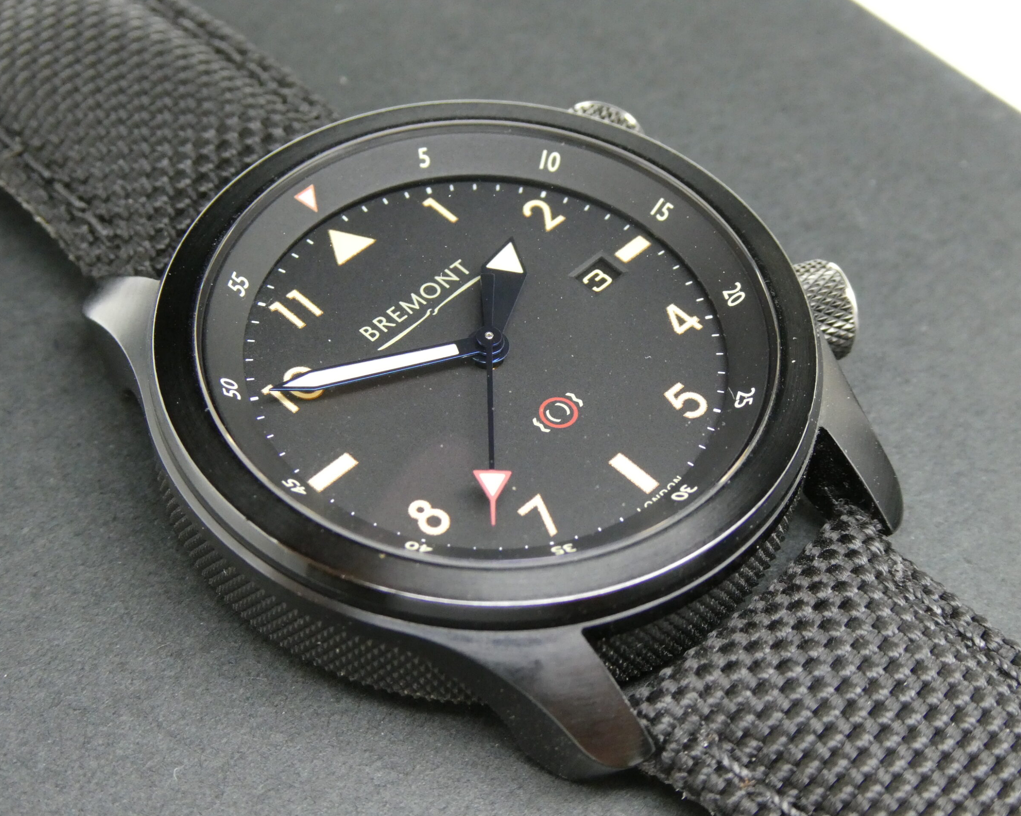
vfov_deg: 22.5
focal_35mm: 68
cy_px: 409
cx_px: 509
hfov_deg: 27.9
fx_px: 2055
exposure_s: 1/80
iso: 800
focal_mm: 11.7
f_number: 4.4
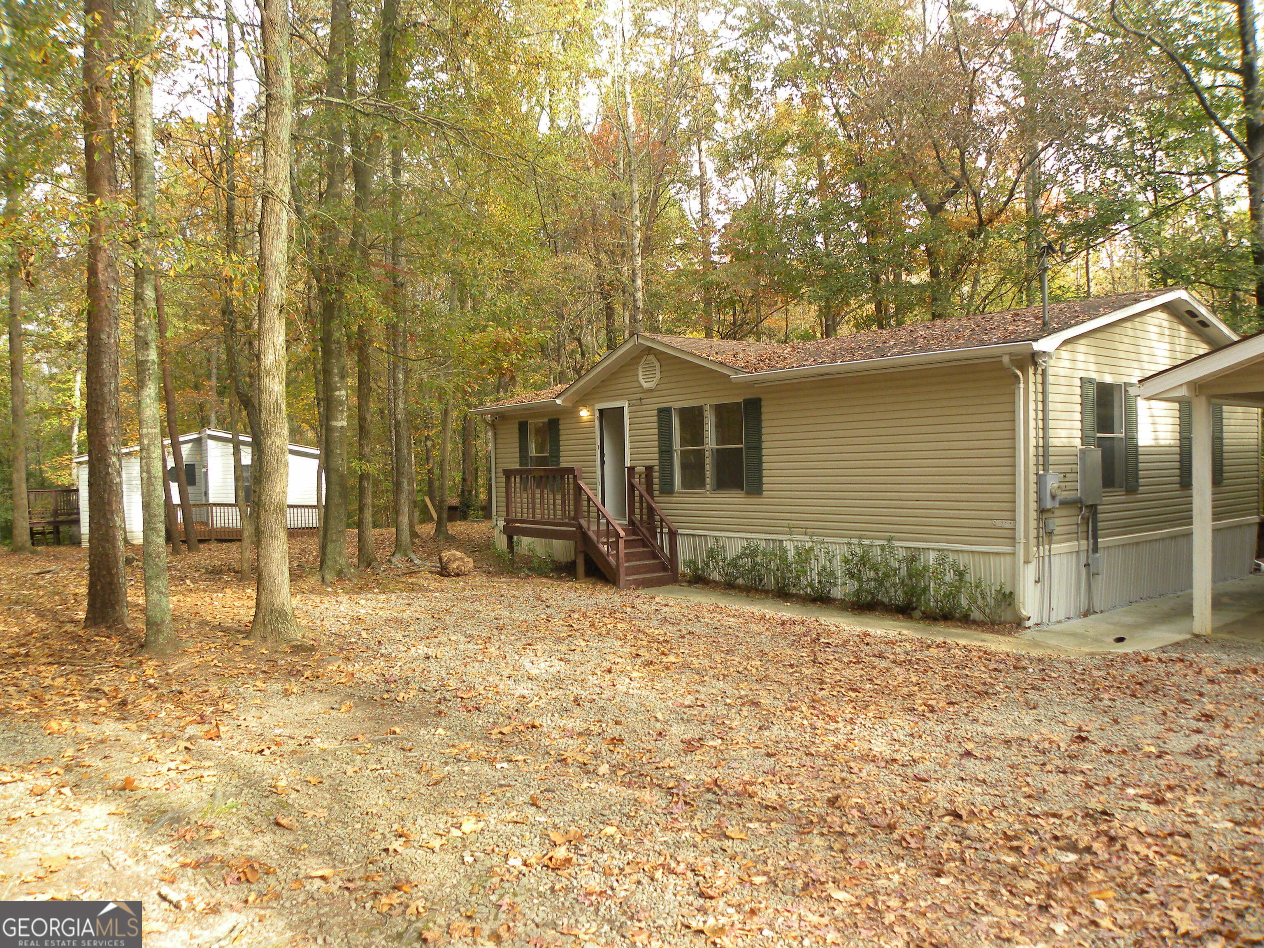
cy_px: 474
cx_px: 632
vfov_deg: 53.1
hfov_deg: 67.3
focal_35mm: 26
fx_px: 949
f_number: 3.2
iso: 64
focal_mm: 4.6
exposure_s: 1/85
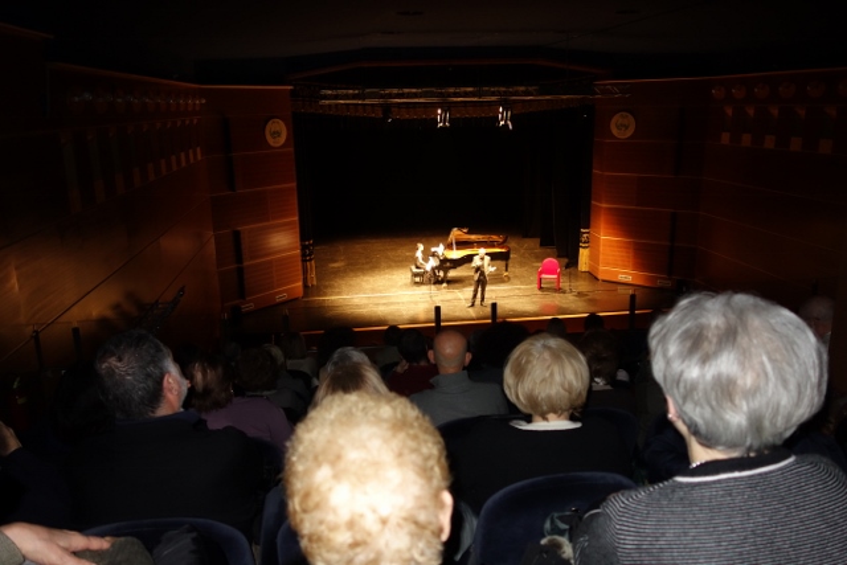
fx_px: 682
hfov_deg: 63.6
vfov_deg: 45.0
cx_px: 424
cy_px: 282
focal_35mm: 29
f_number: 2
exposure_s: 1/15
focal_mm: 10.77
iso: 400
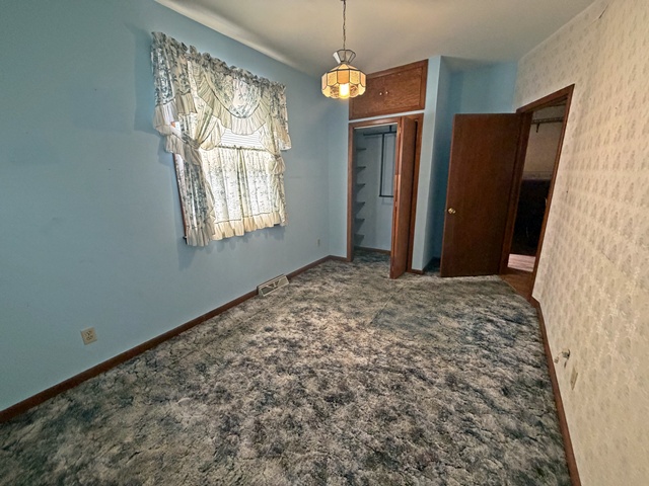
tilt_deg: -13.7
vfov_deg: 85.7
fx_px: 262
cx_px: 324
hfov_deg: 102.1
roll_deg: +0.8
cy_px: 243
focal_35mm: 14
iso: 400
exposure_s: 1/60
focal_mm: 2.22
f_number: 2.2
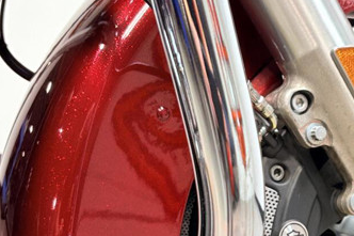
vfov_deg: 15.4
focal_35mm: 87
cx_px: 283
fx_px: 855
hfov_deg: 23.1
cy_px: 229
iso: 64
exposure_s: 1/120
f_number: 1.6
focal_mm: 5.96
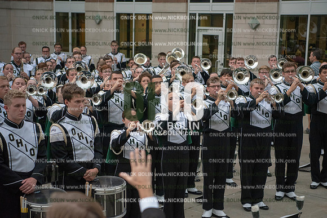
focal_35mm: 70
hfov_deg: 28.8
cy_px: 109
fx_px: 636
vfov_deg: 19.5
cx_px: 164
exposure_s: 1/1600
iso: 3200
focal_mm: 70
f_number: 3.5
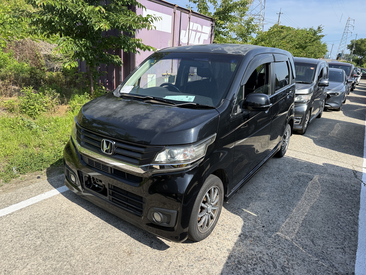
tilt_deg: -14.1
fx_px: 254
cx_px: 183
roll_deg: -3.8
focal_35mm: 24
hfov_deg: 71.6
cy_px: 138
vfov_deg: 56.8
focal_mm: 6.76
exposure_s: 1/3021
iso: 100
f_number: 1.78
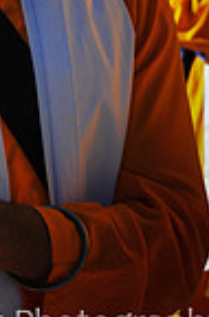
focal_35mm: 329
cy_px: -136
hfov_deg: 4.1
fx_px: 2886
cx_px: -87
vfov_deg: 6.2
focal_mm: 70
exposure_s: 1/640
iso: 400
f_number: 7.1
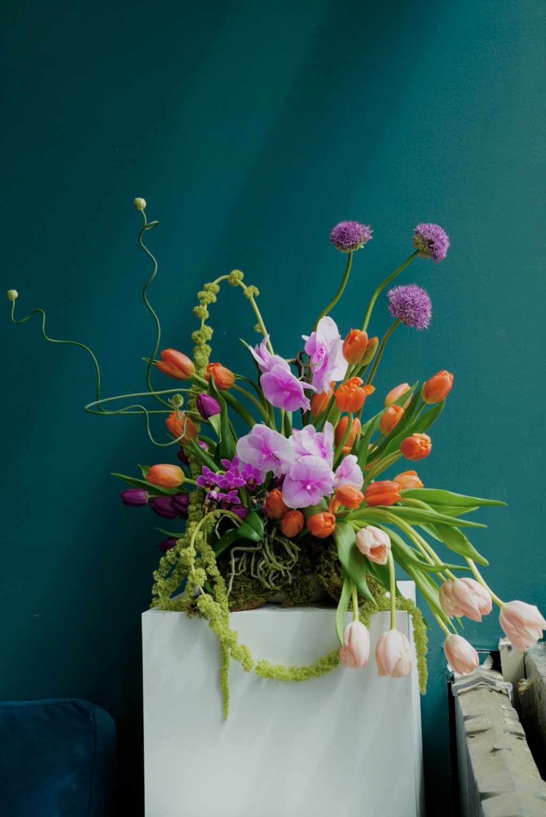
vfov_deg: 44.5
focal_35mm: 44
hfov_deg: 30.6
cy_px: 408
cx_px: 273
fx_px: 1000
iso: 100
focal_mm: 44
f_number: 5.6
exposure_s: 1/60
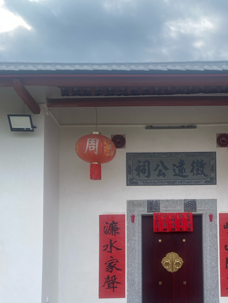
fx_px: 386
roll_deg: +0.8
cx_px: 169
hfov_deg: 32.3
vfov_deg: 41.4
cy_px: 234
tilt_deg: +5.0
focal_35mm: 44
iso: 32
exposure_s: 1/788
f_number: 1.8
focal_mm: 4.25
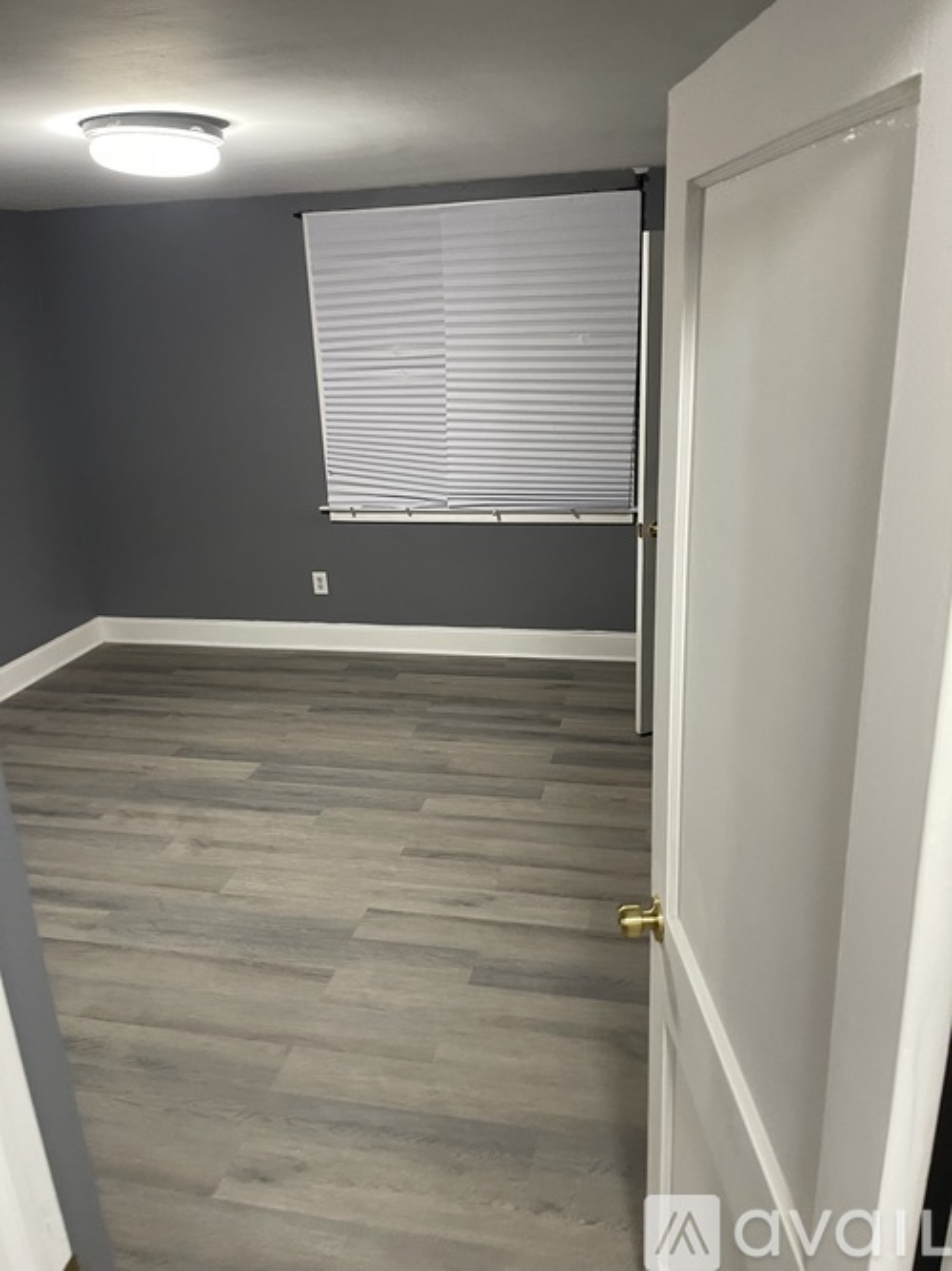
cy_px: 636
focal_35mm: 25
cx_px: 476
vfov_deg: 69.4
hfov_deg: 54.9
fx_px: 917
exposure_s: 1/60
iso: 250
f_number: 1.6
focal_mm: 5.1
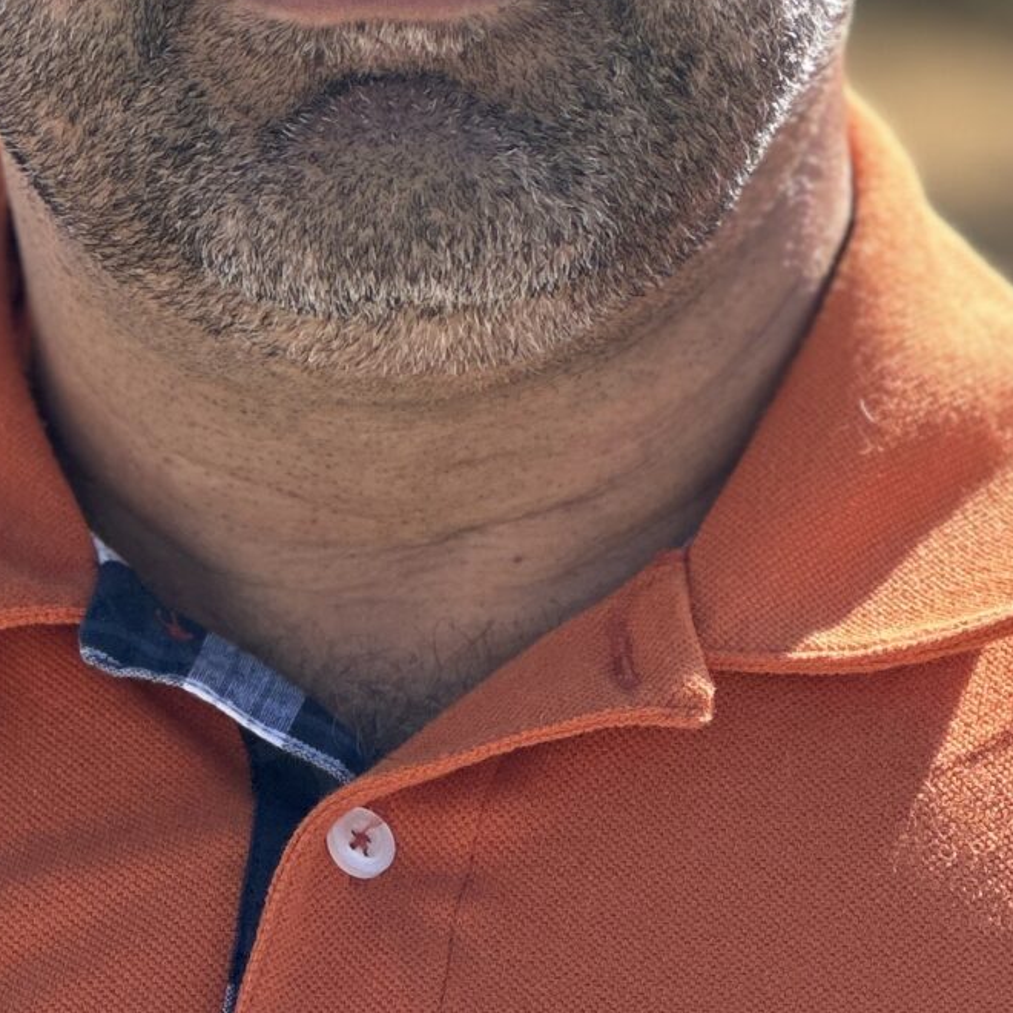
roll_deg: +0.3
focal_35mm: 264
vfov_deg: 6.6
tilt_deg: +3.6
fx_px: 8741
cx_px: 375
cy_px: 375
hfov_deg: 6.6
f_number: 2.8
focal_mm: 9
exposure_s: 1/198
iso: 32
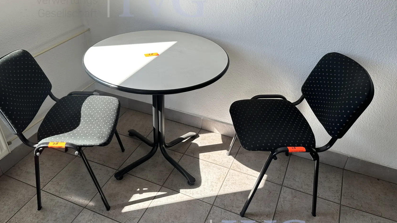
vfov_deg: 38.9
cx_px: 172
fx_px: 316
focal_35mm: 30
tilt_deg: -35.1
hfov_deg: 64.0
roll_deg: +0.4
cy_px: 118
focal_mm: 6.86
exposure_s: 1/508
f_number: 1.78
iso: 80
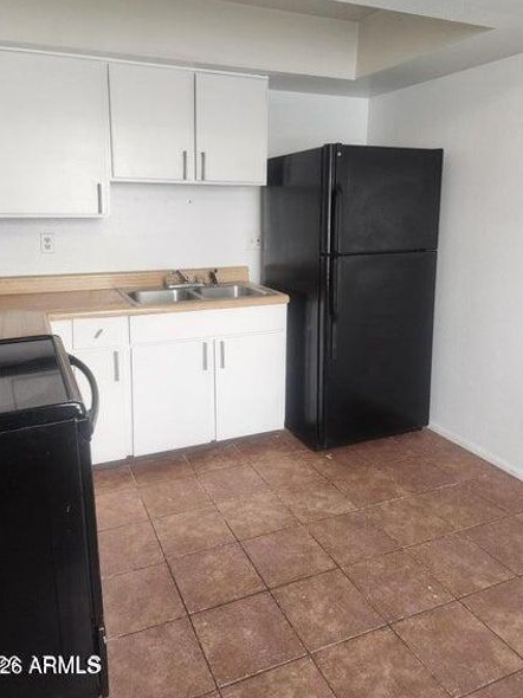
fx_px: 524
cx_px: 264
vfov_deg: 67.1
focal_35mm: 26
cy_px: 306
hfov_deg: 53.0
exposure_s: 1/120
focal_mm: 6.4
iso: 200
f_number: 1.8
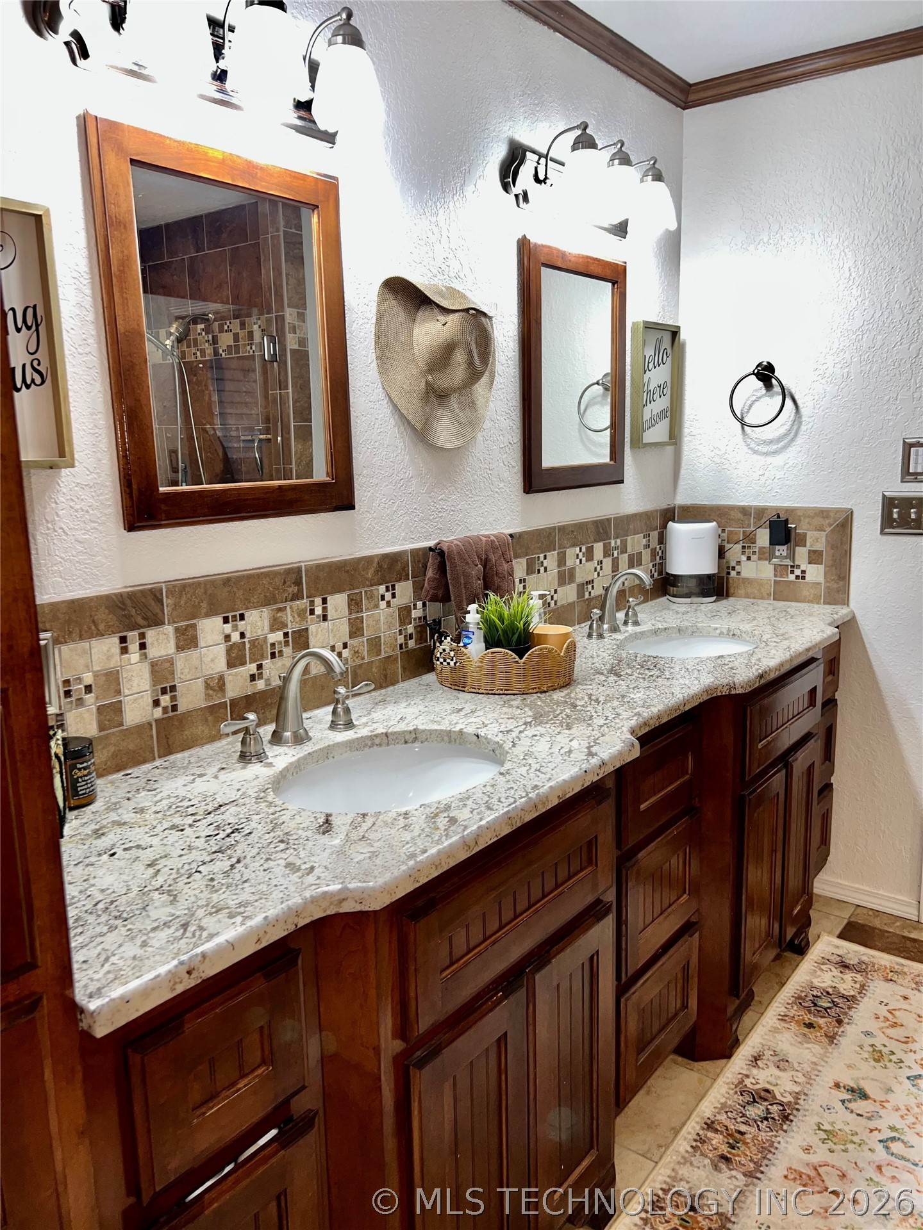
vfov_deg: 67.3
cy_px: 615
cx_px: 462
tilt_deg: -9.8
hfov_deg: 53.1
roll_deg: +1.6
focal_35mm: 26
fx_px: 924
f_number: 1.5
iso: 40
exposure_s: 1/37
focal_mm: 5.7
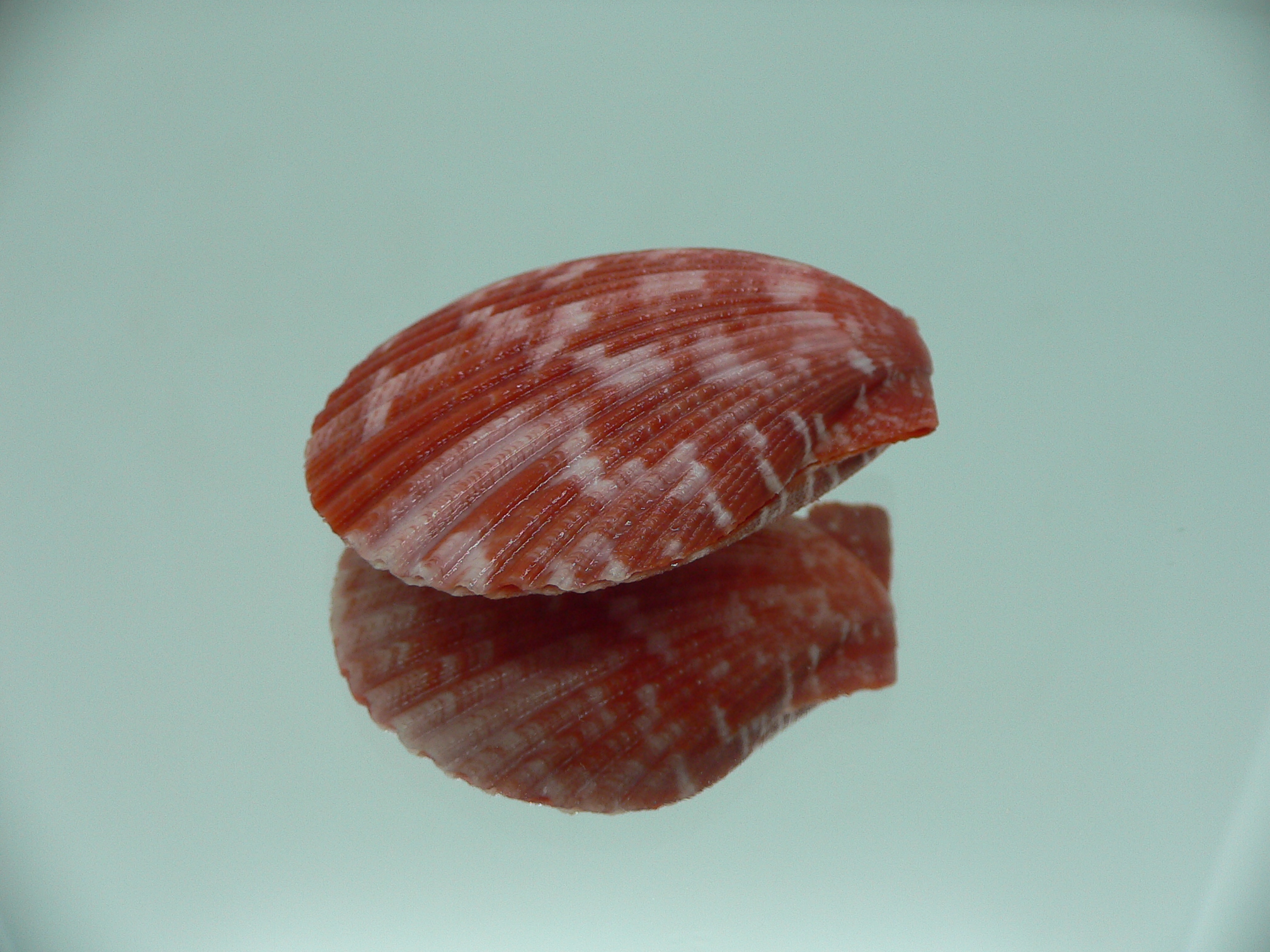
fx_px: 1284
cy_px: 476
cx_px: 635
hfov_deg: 52.6
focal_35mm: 35
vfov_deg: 40.7
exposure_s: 1/60
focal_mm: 4.6
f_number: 2.8
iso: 80
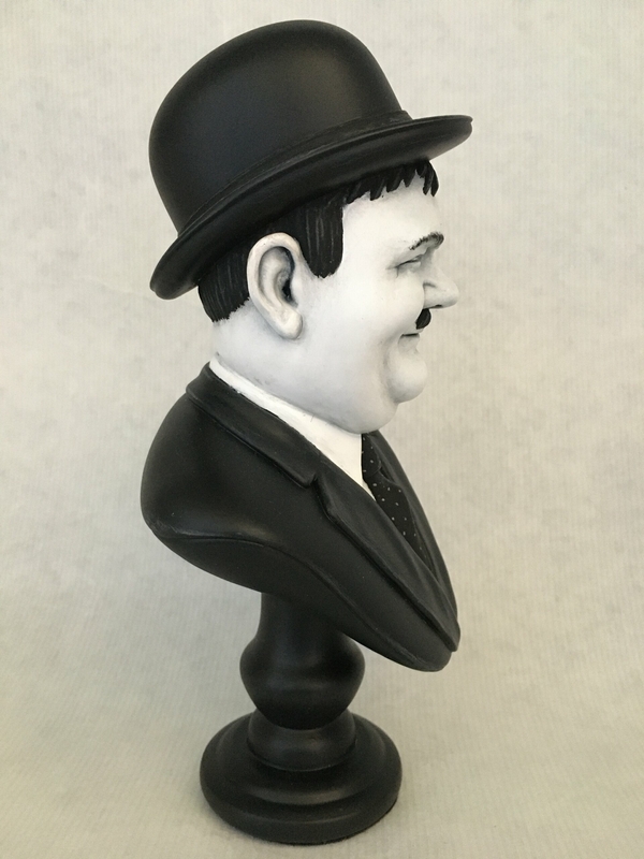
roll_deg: -0.4
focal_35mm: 29
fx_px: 719
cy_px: 430
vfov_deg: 61.7
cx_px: 322
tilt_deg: -9.0
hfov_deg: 48.2
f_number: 2.2
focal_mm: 4.15
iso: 320
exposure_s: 1/17
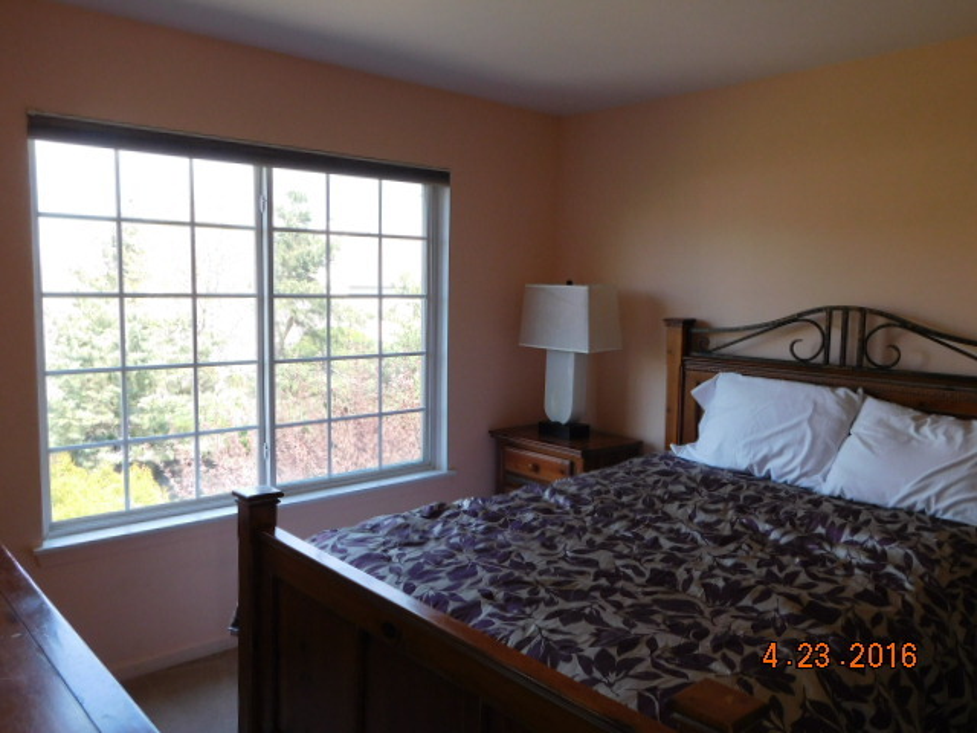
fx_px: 790
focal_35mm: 28
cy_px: 366
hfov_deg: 63.4
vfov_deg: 49.7
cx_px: 488
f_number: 3.2
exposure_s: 1/100
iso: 125
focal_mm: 4.9
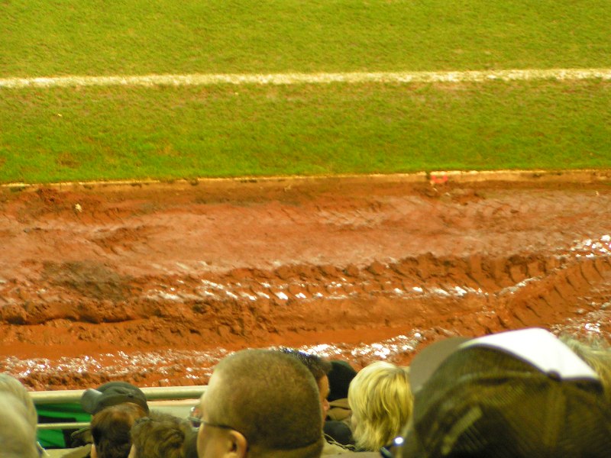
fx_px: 2648
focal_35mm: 150
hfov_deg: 13.2
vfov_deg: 9.9
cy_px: 229
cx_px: 306
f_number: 3.5
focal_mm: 22.9
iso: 200
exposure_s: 1/10
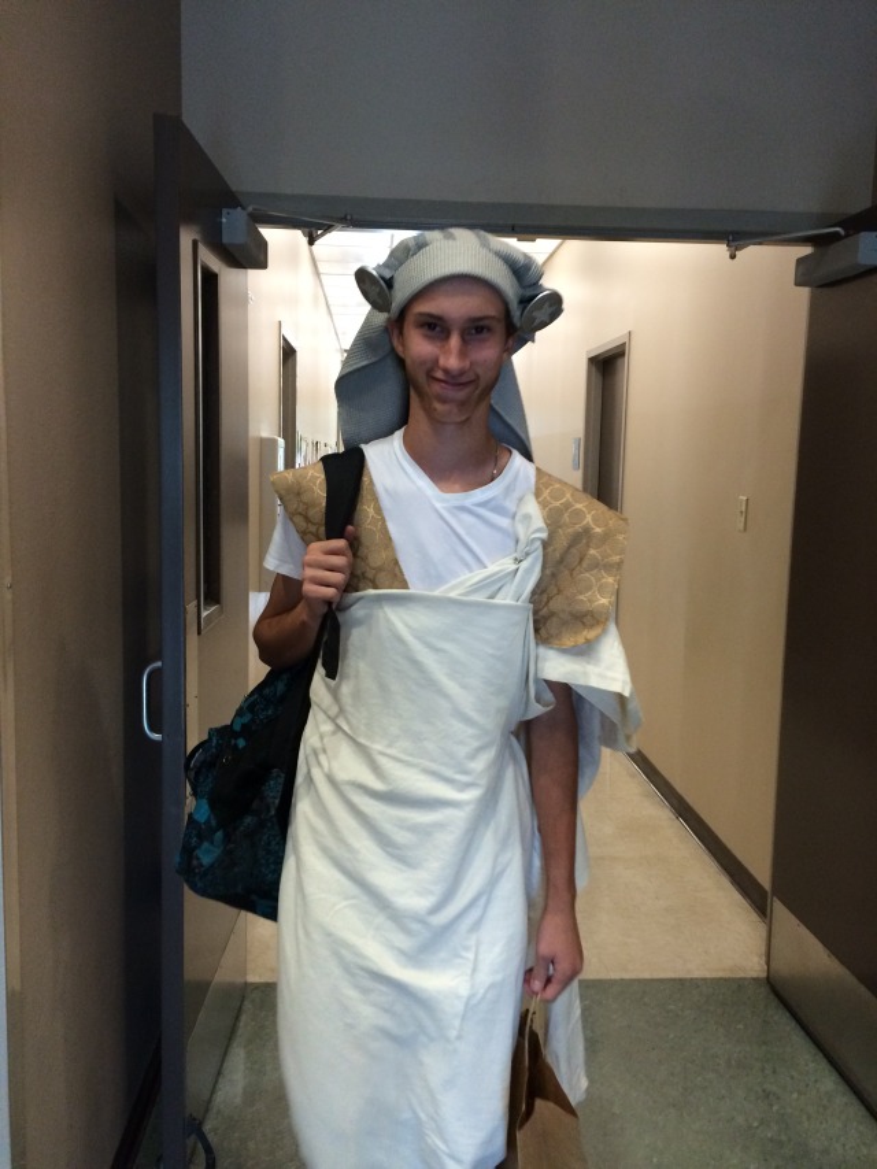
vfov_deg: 61.7
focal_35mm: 29
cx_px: 438
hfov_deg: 48.2
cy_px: 584
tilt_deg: -10.0
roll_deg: +0.3
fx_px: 979
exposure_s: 1/30
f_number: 2.2
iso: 160
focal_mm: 4.15
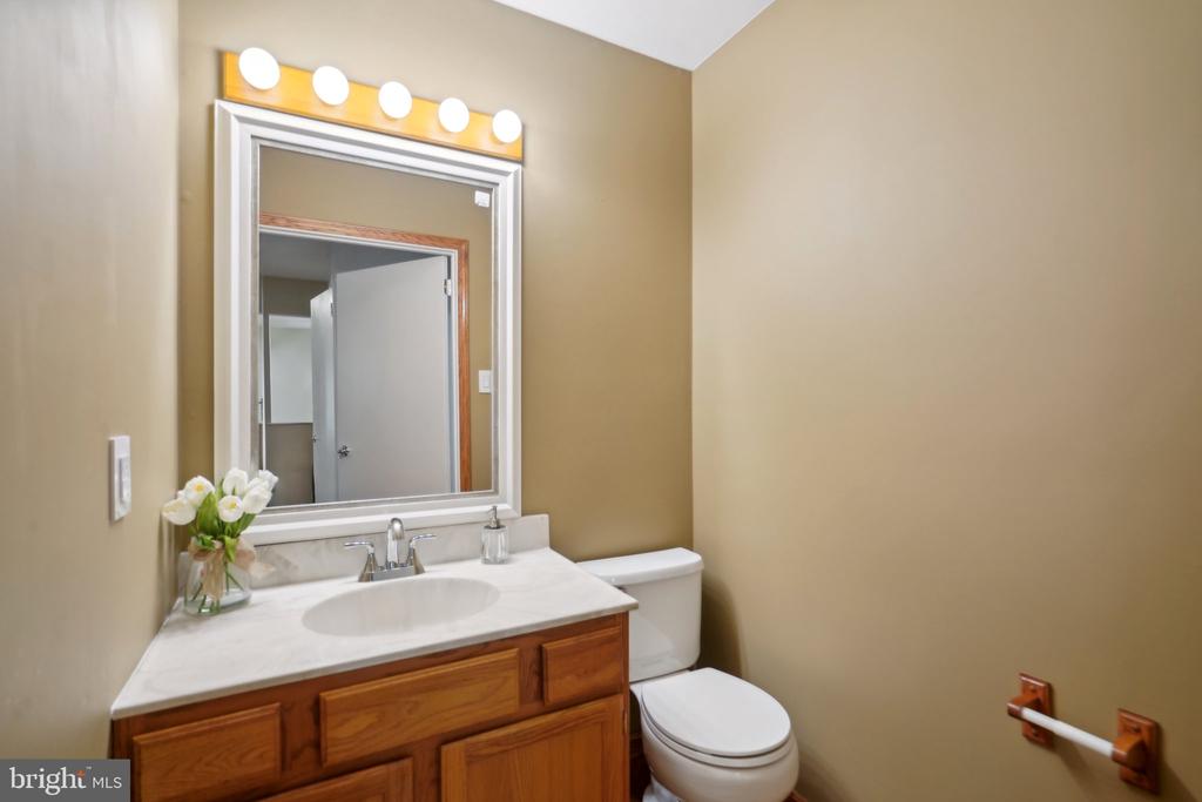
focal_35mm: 16
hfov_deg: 96.7
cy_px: 401
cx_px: 601
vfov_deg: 73.8
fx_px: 534
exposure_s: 1/3.33
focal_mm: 16
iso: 400
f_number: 8
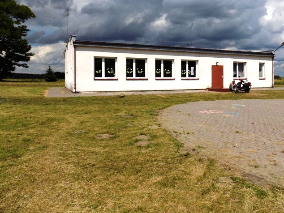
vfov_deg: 47.8
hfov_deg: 61.4
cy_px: 81
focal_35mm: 29
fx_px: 238
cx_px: 162
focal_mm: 4
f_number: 9.9
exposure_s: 1/320
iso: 80
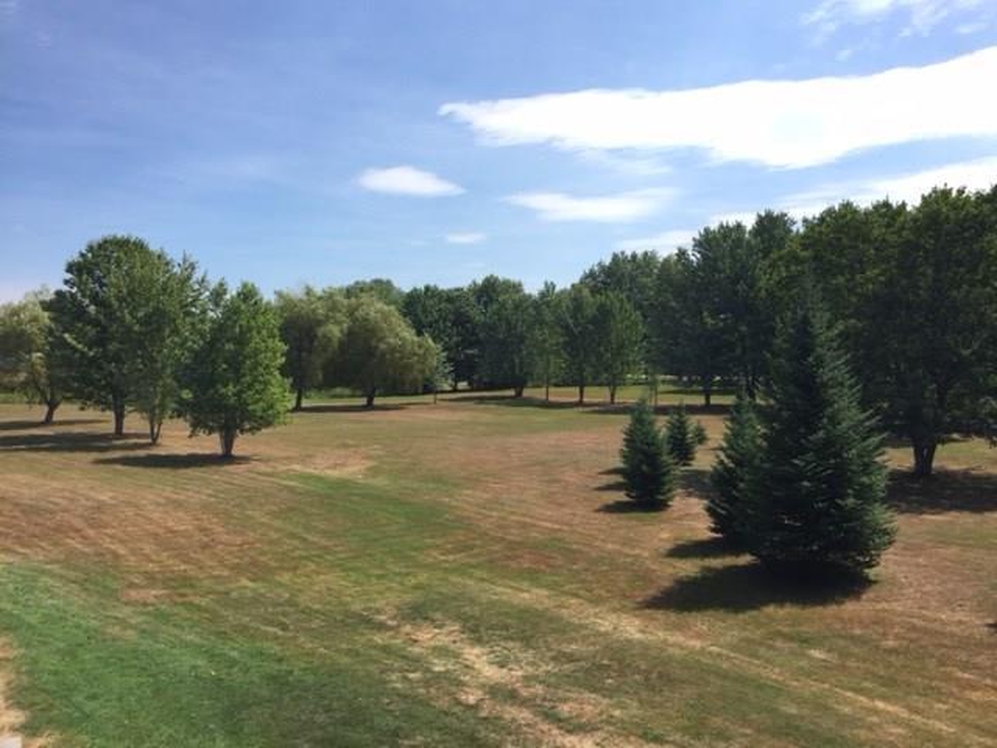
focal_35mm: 29
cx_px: 498
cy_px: 374
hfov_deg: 61.7
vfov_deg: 48.2
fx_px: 835
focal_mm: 4.15
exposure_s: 1/1464
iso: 32
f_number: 2.2
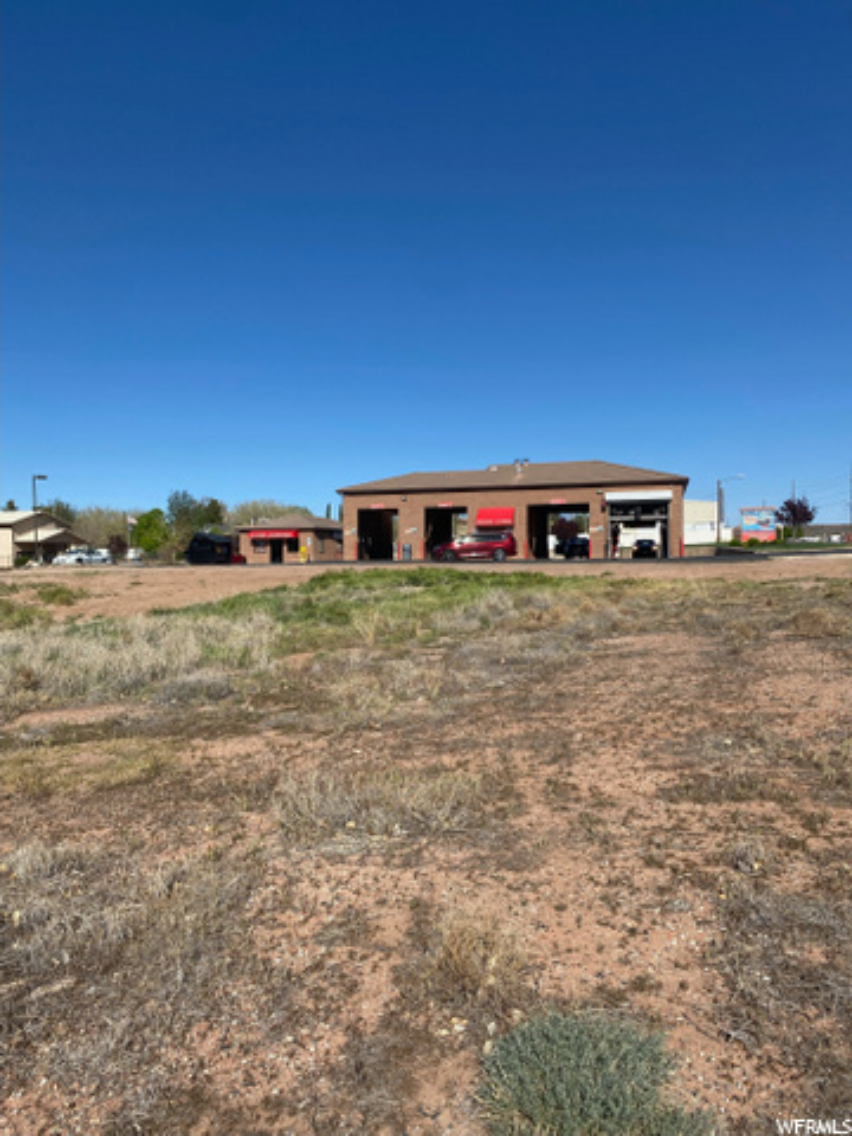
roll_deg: +0.4
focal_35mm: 26
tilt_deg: +1.4
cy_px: 568
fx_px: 853
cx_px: 426
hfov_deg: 53.1
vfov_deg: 67.3
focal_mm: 4.25
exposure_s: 1/4115
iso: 32
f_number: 1.8
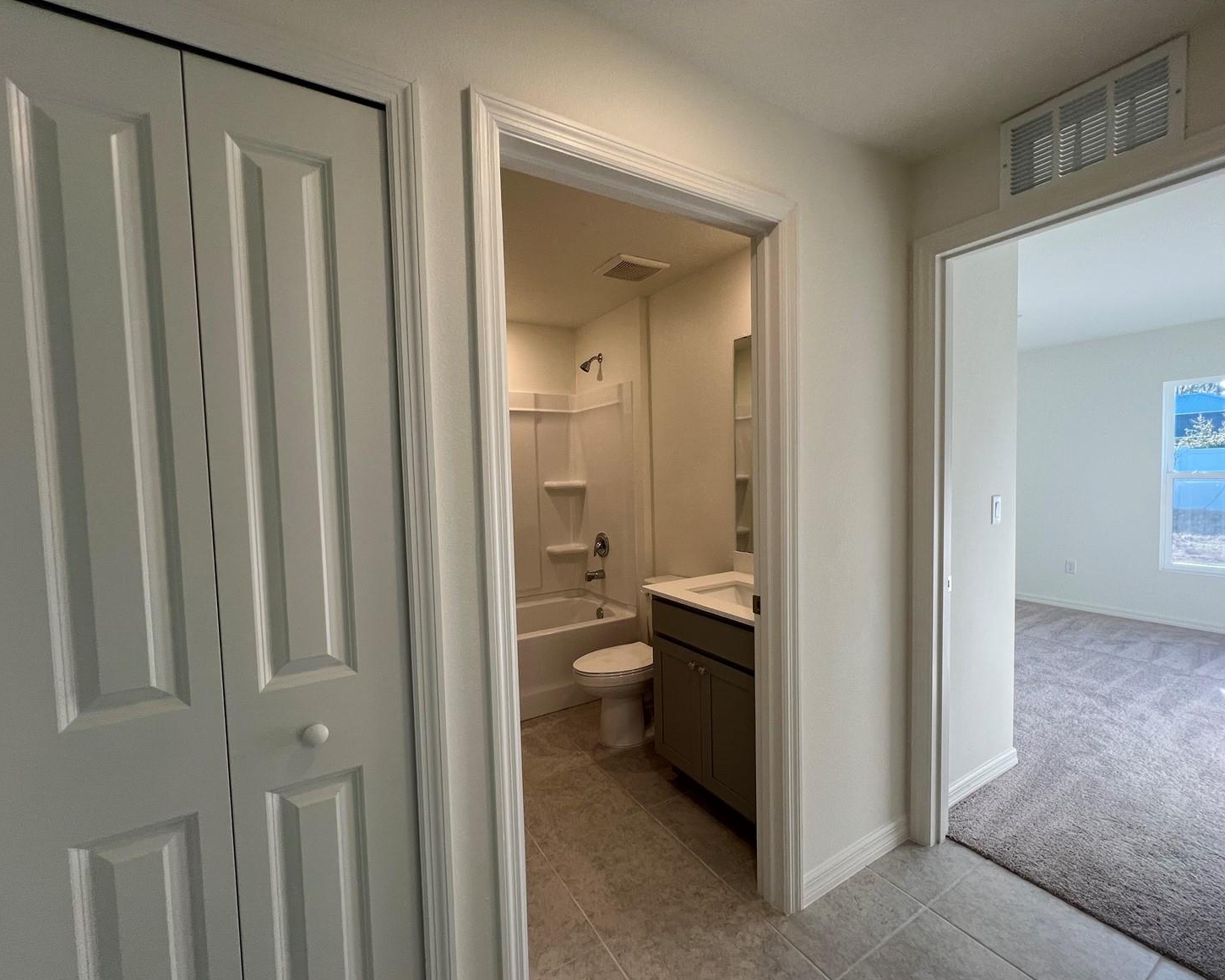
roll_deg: +0.9
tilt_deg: -4.4
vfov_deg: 88.0
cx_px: 632
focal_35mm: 14
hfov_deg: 100.7
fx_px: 508
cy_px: 504
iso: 64
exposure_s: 1/120
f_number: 1.8
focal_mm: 1.57
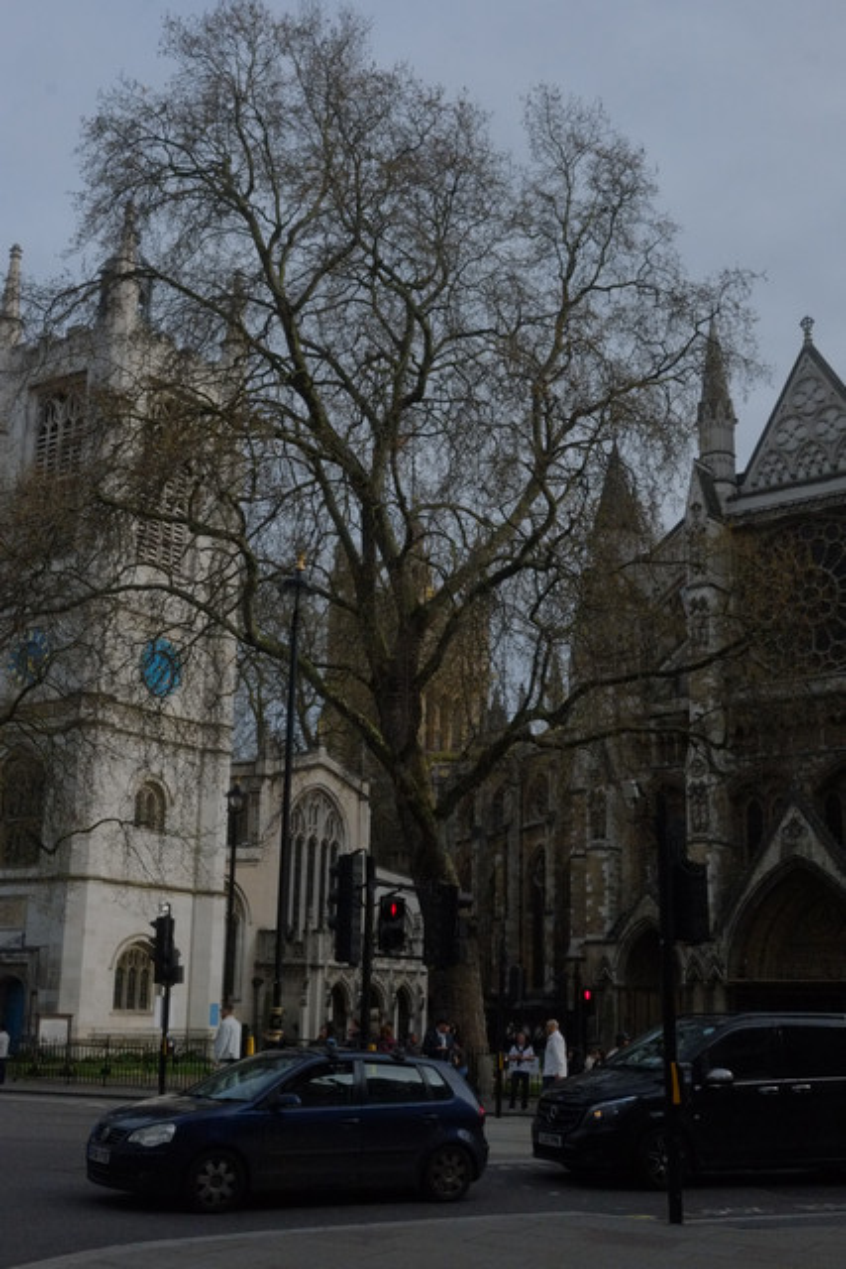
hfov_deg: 32.6
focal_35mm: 41
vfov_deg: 47.4
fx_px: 1444
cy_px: 634
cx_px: 423
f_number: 16
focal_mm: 27
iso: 3200
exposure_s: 1/2200
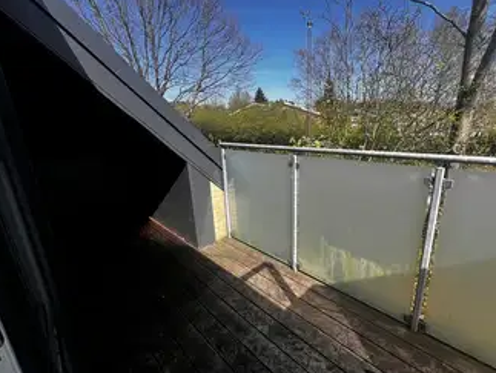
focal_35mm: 15
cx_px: 266
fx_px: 215
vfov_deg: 81.9
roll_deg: +2.2
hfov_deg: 97.9
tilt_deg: -14.9
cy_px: 184
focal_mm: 1.57
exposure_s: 1/797
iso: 32
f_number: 1.8
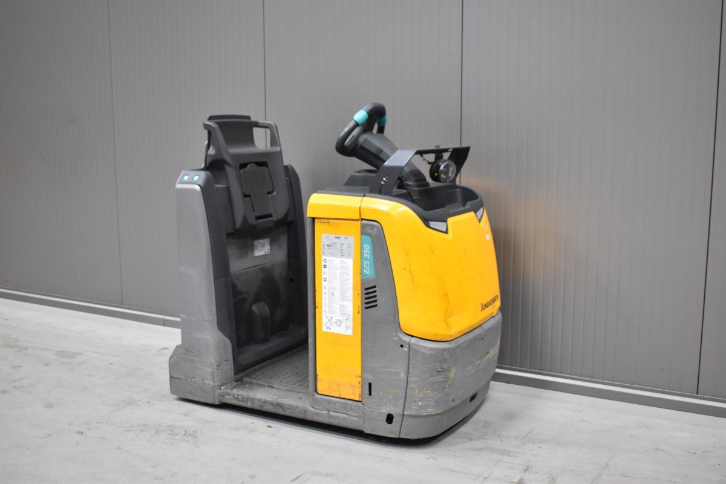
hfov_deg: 49.6
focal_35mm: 39
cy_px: 242
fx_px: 786
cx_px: 363
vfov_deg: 34.2
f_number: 4
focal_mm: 26
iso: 1600
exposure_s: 1/60
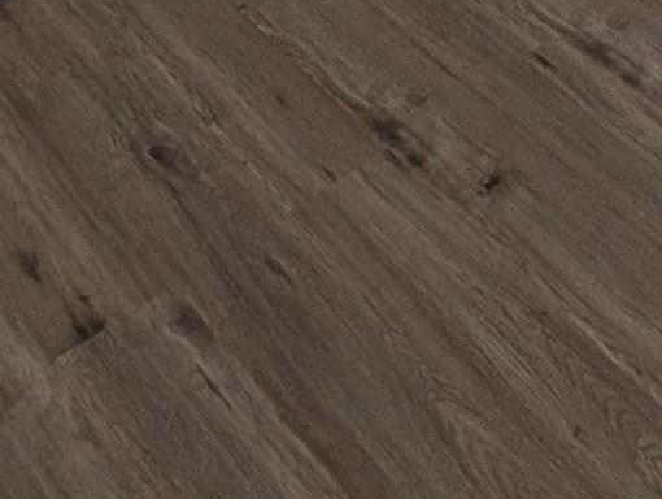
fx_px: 1379
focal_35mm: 72
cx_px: 595
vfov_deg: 12.7
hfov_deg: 26.1
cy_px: -849
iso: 126
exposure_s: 1/60
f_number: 1.95
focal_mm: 2.23
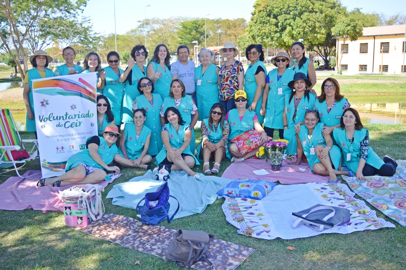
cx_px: 203
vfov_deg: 36.8
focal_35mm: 36
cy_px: 135
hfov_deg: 53.2
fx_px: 406
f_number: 4.5
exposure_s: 1/1000
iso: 400
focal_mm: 24
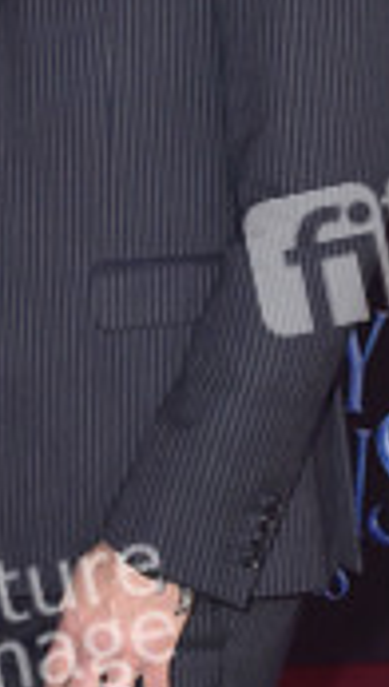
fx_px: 2116
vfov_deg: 18.1
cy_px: 44
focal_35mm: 116
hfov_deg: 10.5
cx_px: 89
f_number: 6.3
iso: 400
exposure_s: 1/250
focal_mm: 48
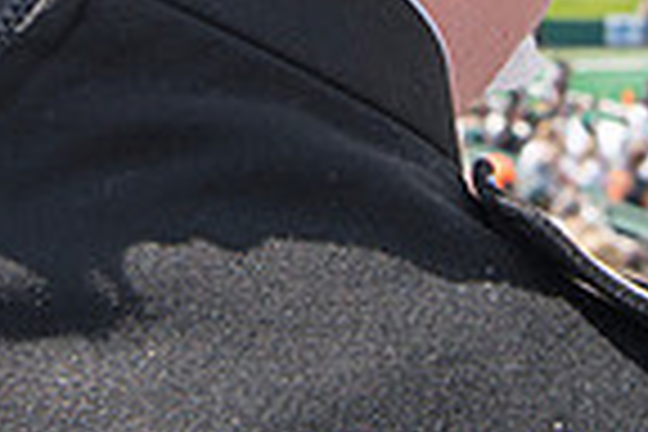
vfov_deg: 11.3
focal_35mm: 113
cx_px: 315
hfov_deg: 18.1
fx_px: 2034
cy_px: -326
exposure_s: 1/500
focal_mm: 28
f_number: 7.1
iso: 200
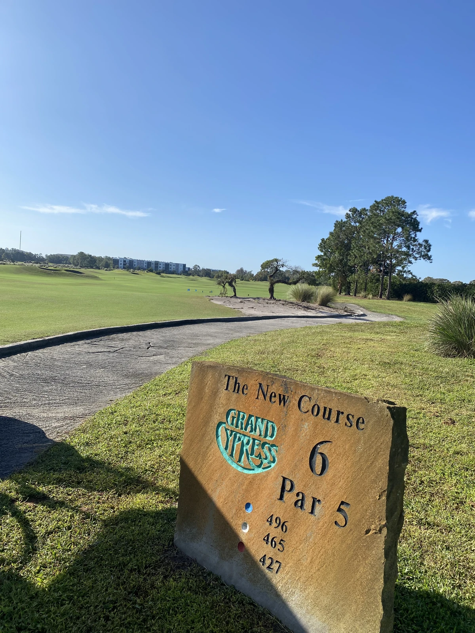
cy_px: 316
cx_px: 238
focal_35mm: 26
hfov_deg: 53.1
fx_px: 476
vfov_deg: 67.3
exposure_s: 1/3300
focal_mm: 4.25
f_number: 1.8
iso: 32
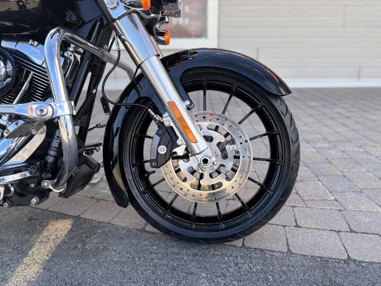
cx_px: 190
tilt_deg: -17.8
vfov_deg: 53.1
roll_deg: +0.1
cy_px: 143
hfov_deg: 67.3
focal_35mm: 26
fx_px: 286
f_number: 1.6
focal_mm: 5.96
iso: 50
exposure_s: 1/318
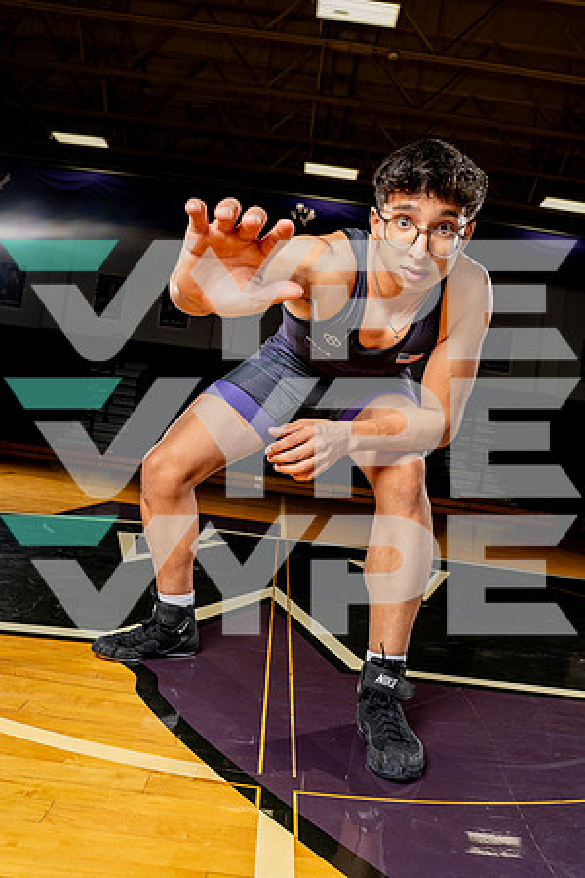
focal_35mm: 28
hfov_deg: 46.4
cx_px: 292
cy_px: 439
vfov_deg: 65.5
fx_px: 682
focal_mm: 28
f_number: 5.6
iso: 320
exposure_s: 1/250
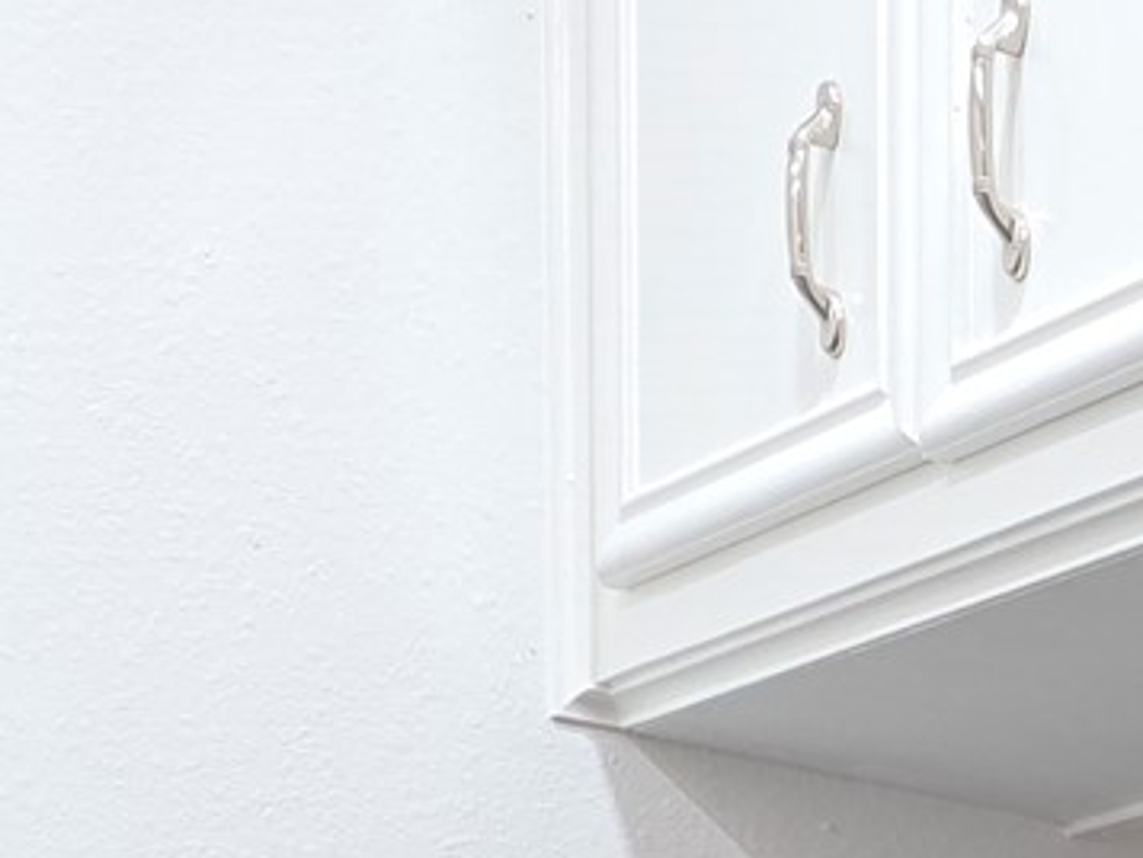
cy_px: 1943
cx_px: 1767
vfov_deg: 10.0
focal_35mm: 132
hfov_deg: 13.9
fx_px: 4360
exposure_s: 1/120
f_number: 1.7
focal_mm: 6.25
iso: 200
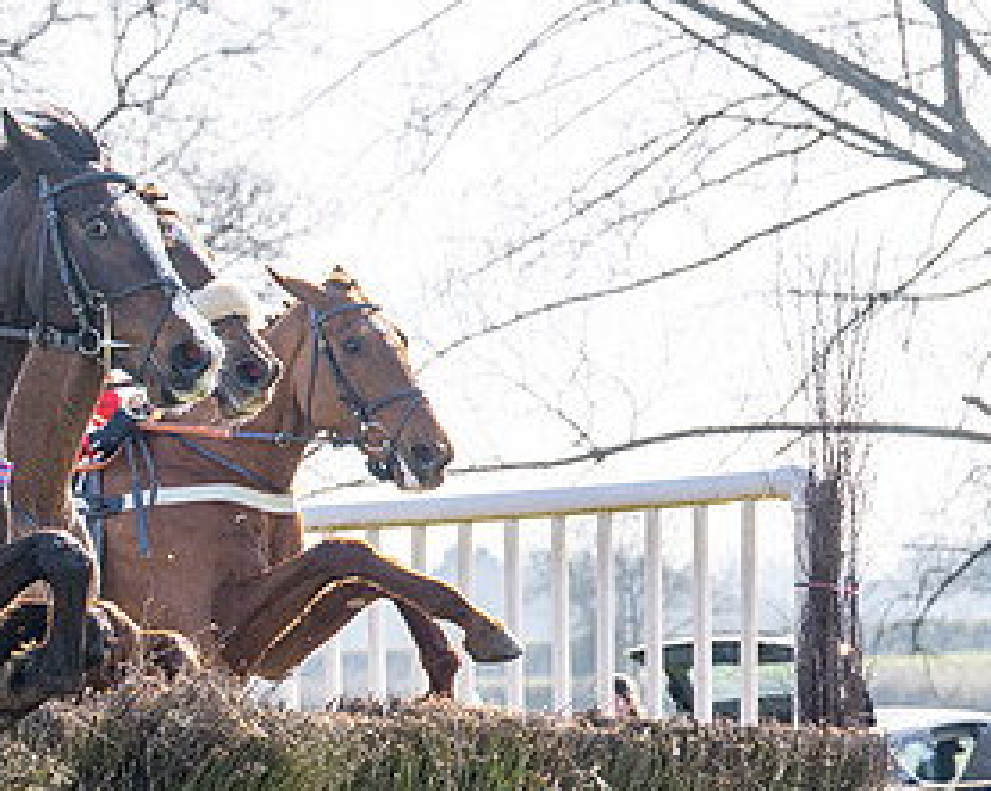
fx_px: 5713
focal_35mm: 195
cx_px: -152
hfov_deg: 9.8
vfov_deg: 7.9
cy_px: 509
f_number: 4
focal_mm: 70
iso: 200
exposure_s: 1/2000
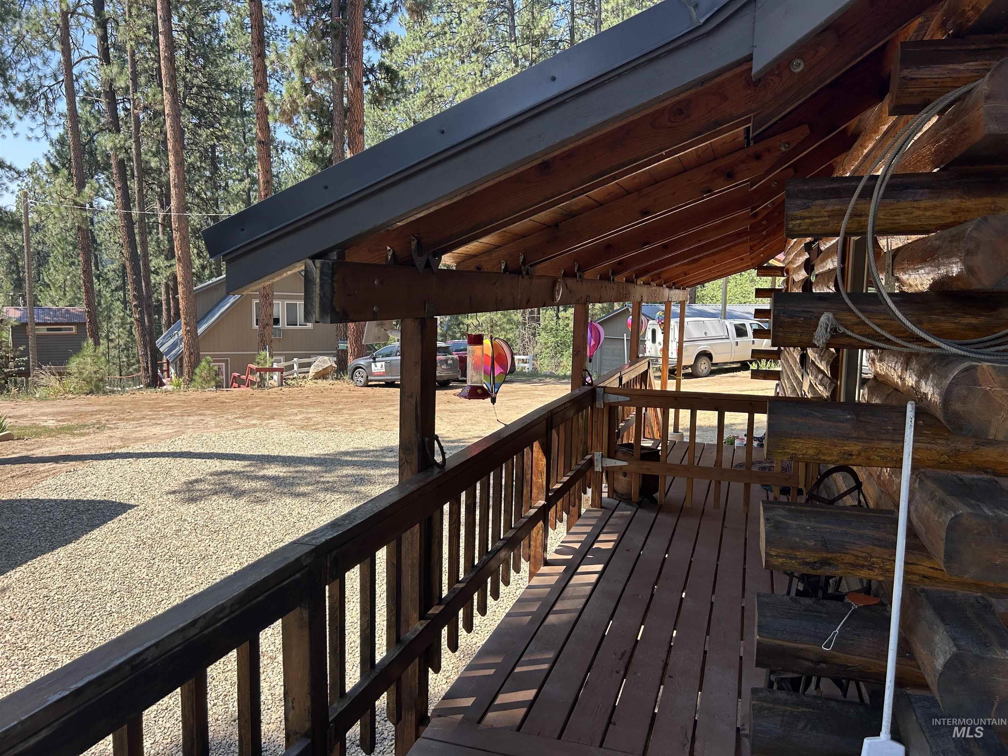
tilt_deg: -6.4
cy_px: 378
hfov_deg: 67.3
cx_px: 504
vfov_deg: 53.1
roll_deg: -1.4
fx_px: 757
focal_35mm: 26
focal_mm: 5.7
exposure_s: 1/940
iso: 50
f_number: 1.5
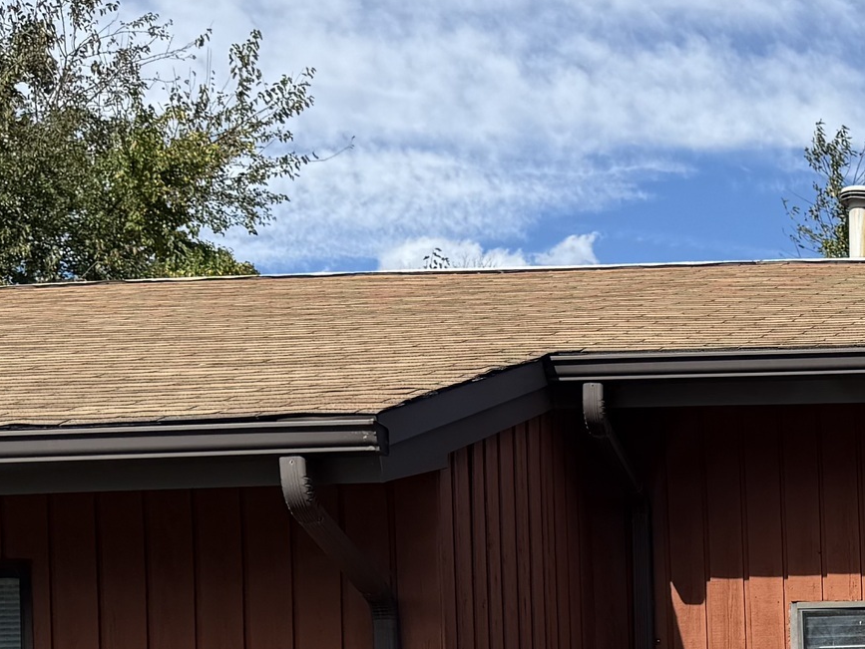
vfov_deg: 16.5
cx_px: 1154
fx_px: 2125
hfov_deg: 20.8
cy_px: 823
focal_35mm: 85
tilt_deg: -0.4
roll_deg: +1.3
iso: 80
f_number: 1.78
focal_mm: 6.76
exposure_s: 1/4167
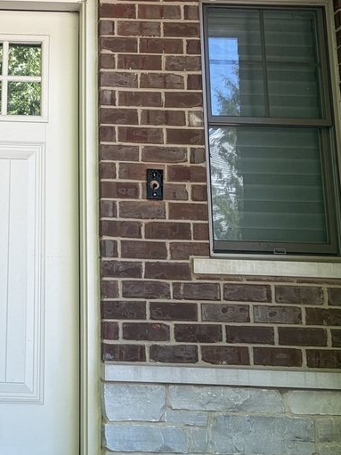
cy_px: 99
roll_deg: -2.1
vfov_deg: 34.0
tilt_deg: +14.8
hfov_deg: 25.2
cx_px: -7
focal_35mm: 55
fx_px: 723
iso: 40
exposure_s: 1/150
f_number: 1.6
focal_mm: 5.96
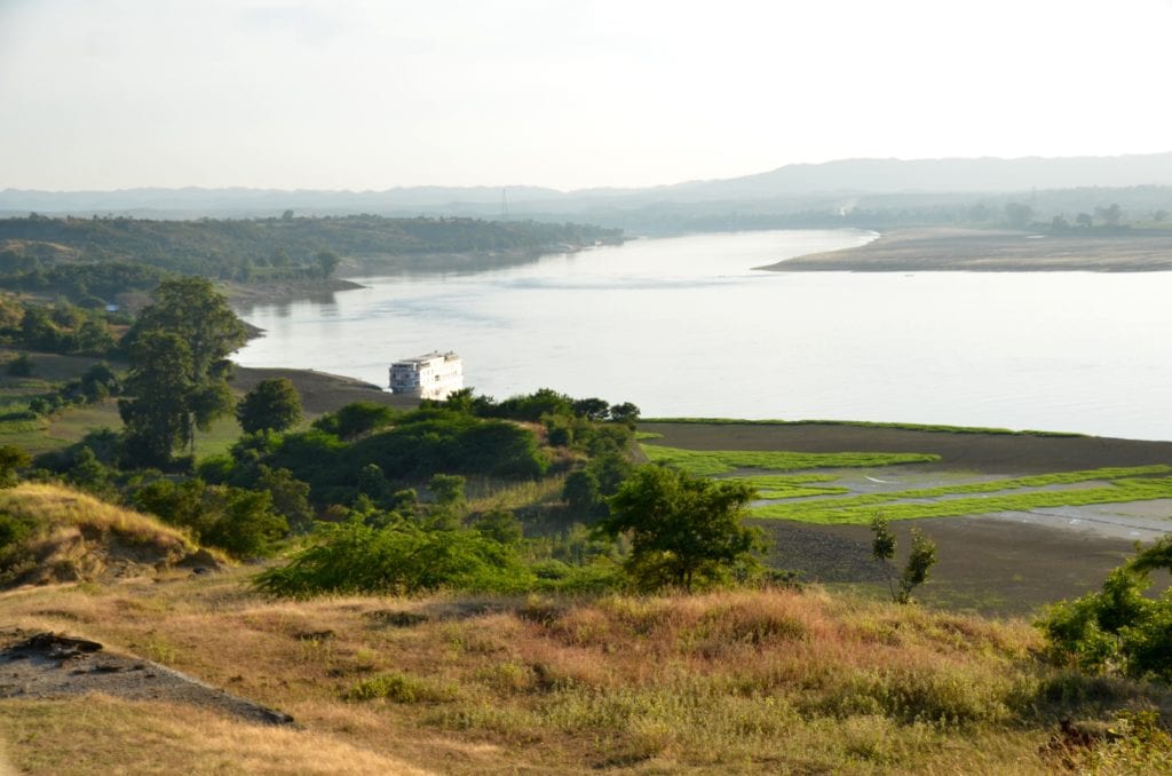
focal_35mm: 66
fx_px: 2144
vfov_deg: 20.5
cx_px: 586
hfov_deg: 30.6
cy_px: 388
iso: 200
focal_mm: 44
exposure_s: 1/320
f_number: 9
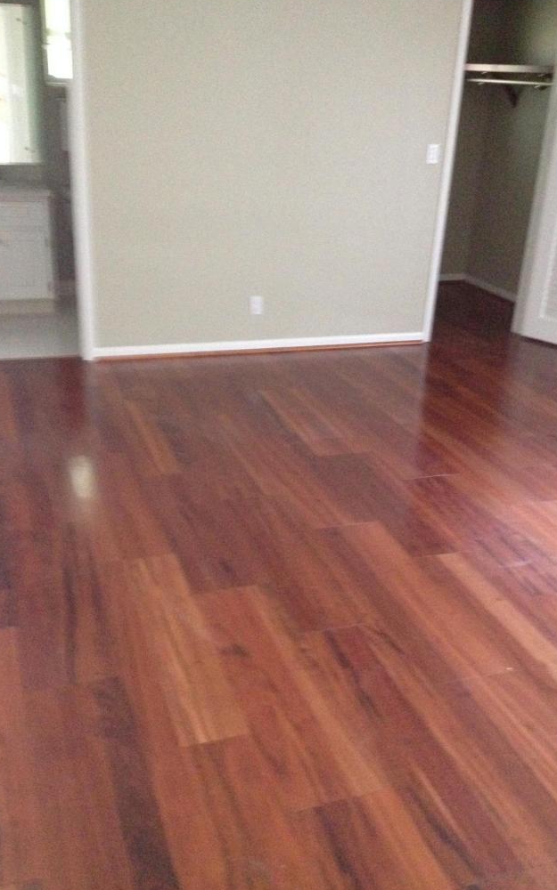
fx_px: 923
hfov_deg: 33.6
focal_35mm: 38
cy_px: 443
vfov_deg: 51.5
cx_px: 276
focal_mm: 4.28
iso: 800
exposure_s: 1/15
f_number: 2.4
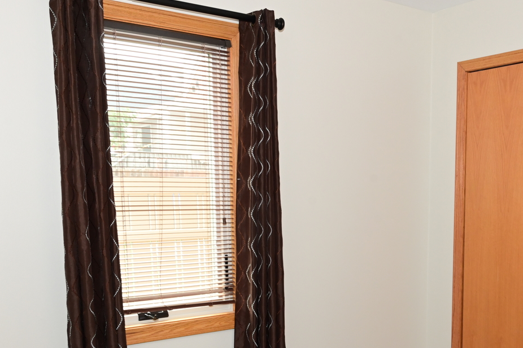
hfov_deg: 45.4
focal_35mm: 42
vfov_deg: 31.2
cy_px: 271
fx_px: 610
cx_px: 366
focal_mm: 24
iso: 1000
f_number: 8
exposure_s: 1/60
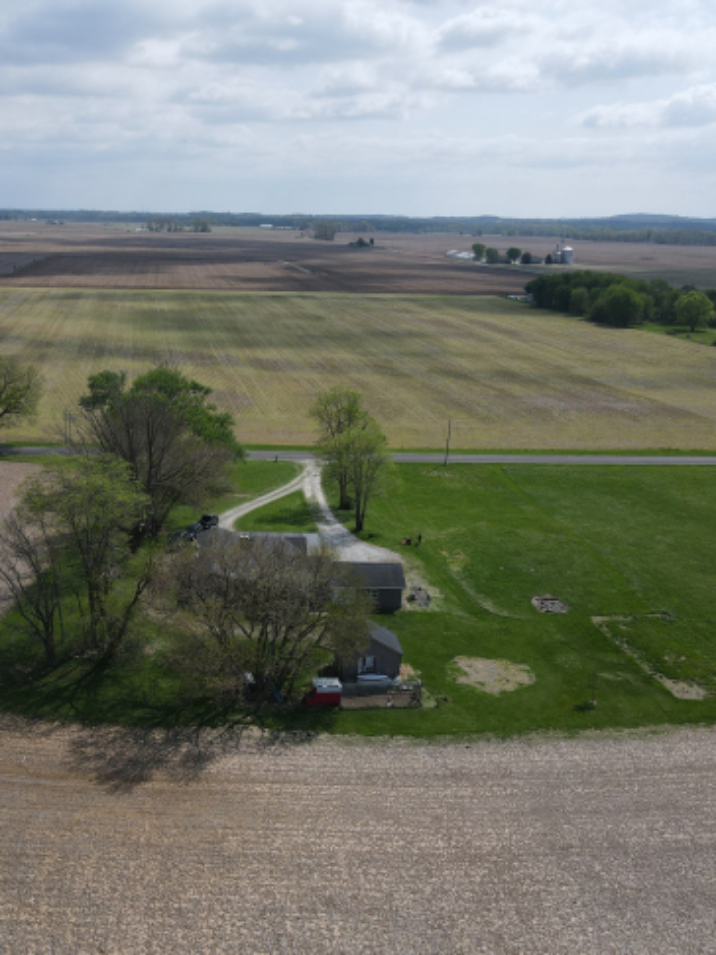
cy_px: 490
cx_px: 276
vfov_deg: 55.3
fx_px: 910
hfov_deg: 42.7
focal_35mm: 33
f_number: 2.8
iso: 100
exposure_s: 1/1000
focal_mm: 4.5
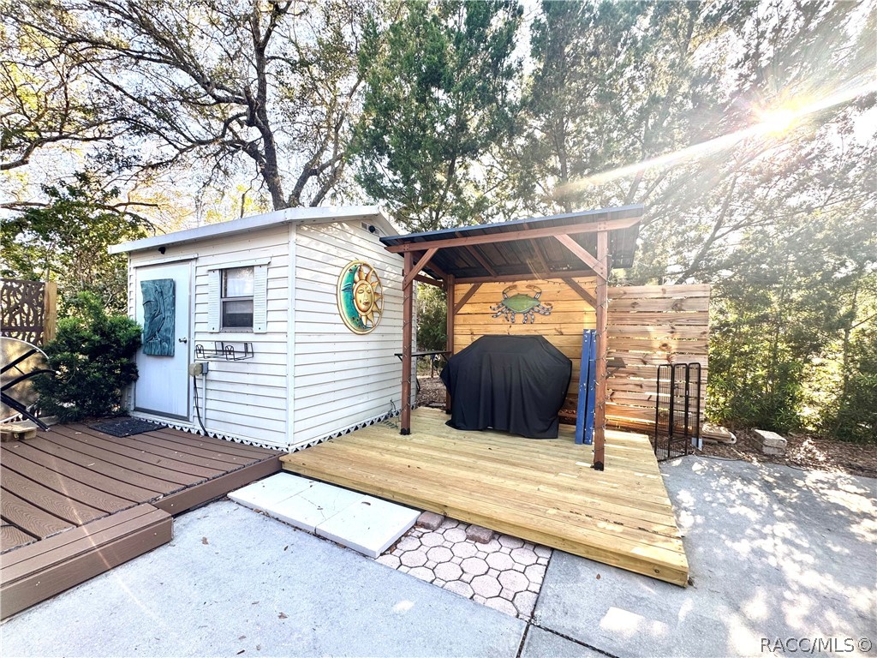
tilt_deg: +1.6
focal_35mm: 14
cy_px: 329
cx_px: 438
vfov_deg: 85.7
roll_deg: -0.7
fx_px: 355
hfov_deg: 102.1
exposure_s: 1/130
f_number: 2.2
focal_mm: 2.22
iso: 40
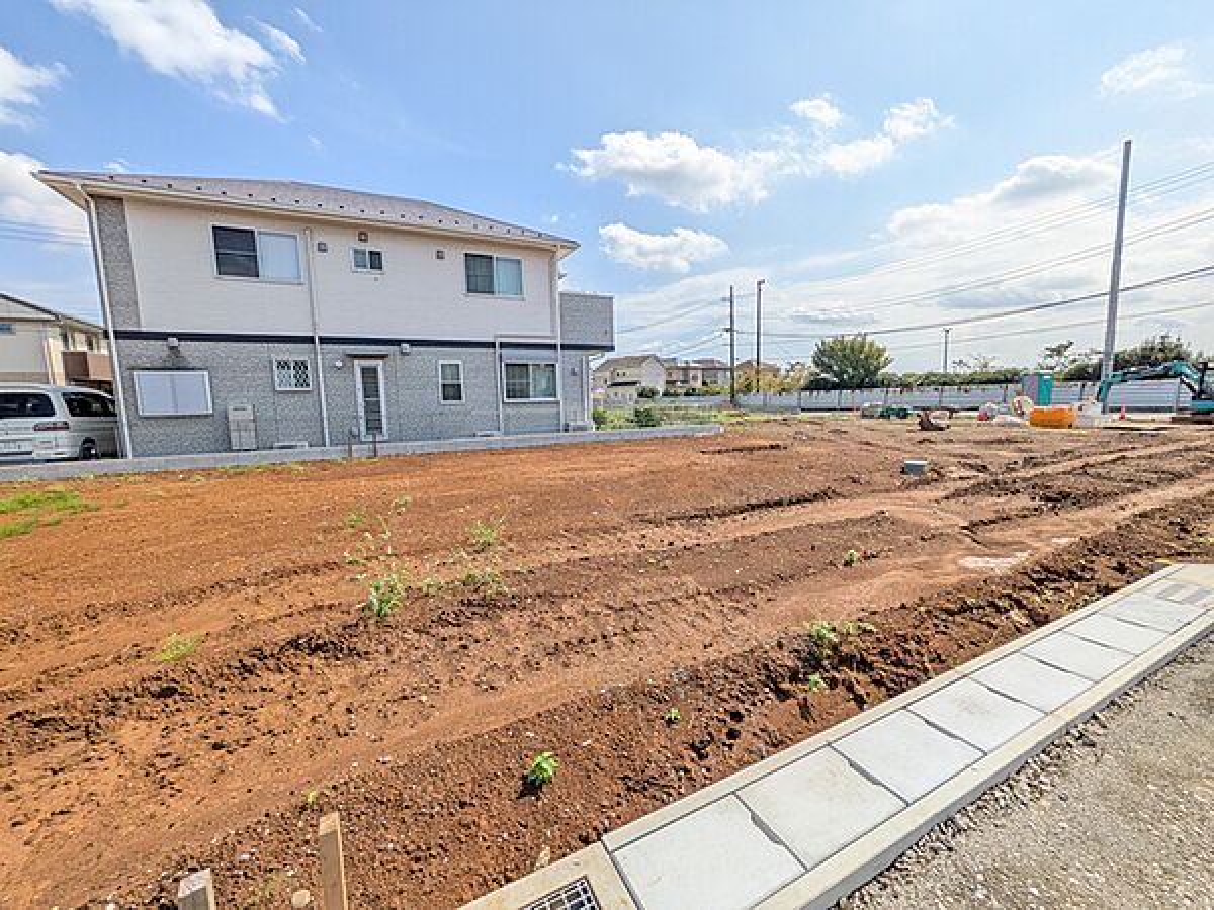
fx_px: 491
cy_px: 455
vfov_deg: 85.7
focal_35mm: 14
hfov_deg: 102.1
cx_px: 607
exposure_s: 1/2404
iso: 51
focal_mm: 1.83
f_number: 2.2
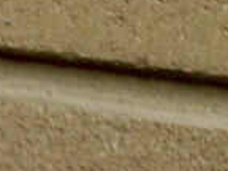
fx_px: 2483
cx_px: -587
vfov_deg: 3.5
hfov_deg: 4.9
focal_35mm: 377
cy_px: 939
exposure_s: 1/125
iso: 250
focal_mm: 35
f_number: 2
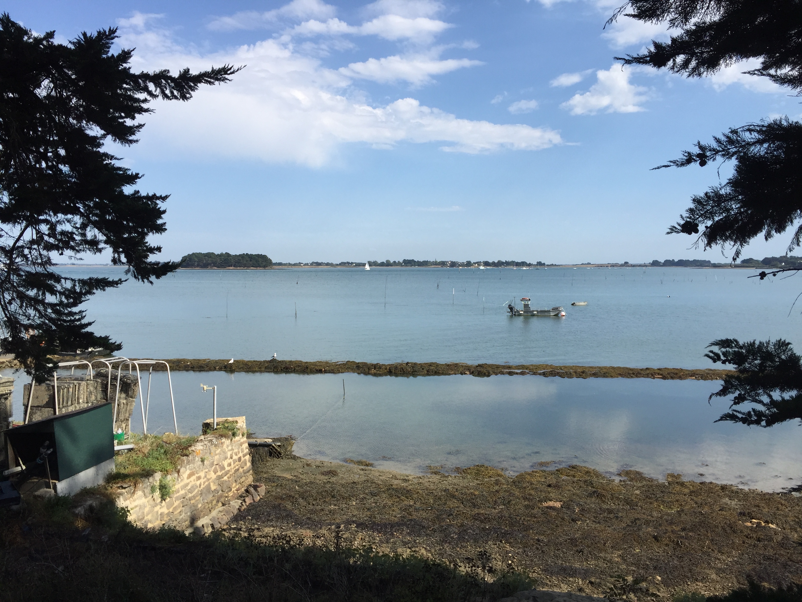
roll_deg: -0.3
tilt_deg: -2.5
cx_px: 401
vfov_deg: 48.2
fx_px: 672
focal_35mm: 29
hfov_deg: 61.7
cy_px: 301
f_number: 2.2
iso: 32
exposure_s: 1/2198
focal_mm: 4.15
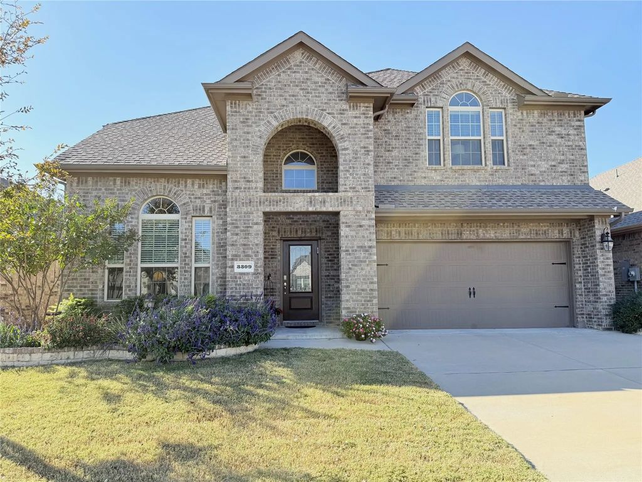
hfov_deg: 71.6
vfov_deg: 56.8
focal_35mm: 24
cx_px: 321
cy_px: 241
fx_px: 445
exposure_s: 1/2232
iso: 100
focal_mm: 6.76
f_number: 1.78
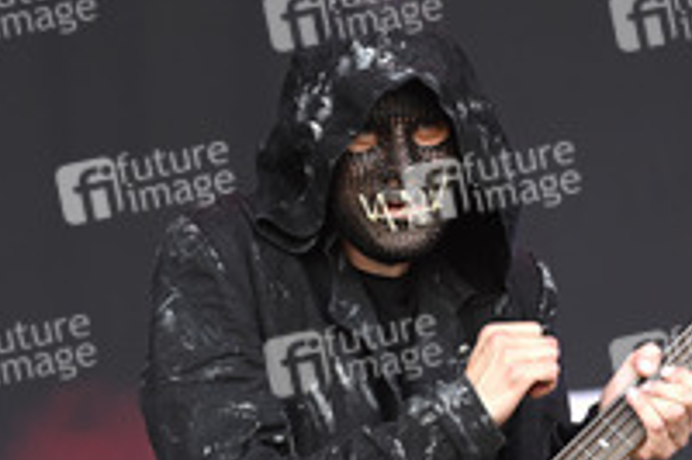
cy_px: 443
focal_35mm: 315
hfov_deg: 6.5
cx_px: 400
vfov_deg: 4.4
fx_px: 6050
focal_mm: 140
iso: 320
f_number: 2.8
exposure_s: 1/400
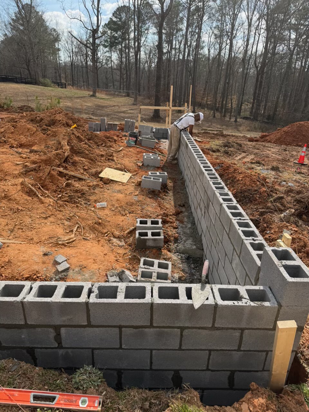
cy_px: 206
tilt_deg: -23.7
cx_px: 154
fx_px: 286
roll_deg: -2.2
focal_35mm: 24
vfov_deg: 71.6
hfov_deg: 56.8
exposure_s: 1/3759
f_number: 1.78
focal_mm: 6.76
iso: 80
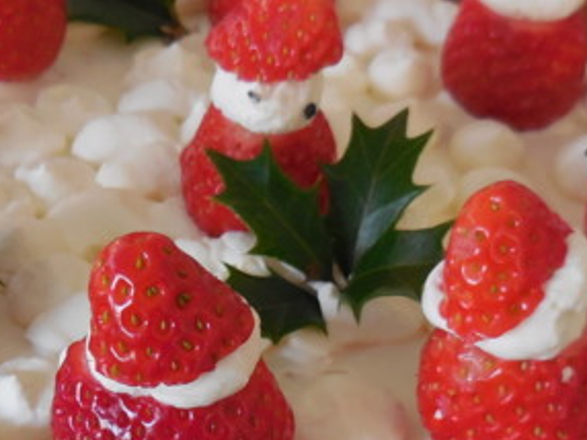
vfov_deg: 20.5
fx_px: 1186
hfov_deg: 27.7
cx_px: 218
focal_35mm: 70
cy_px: 403
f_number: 3.1
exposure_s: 1/30
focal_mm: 4.5
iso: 280
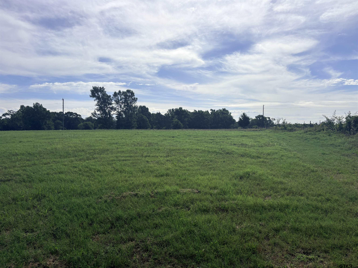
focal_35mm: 26
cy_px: 134
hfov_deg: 67.3
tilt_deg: -0.5
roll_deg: +0.7
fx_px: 269
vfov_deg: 53.1
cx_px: 179
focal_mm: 5.96
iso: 50
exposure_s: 1/8850
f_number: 1.6
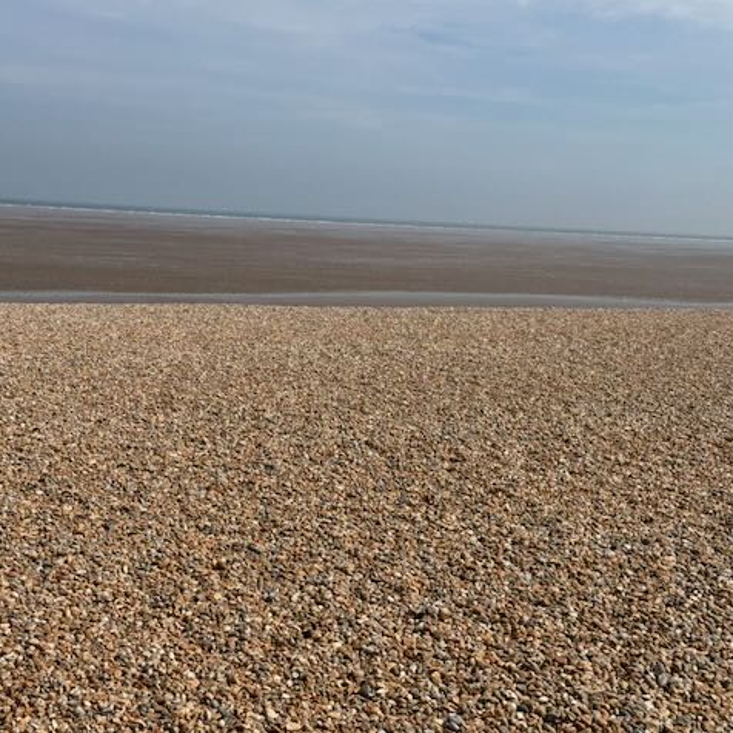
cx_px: 370
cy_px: 366
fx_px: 1366
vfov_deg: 30.0
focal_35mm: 57
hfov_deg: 30.0
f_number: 1.78
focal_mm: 6.76
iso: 80
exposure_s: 1/11364
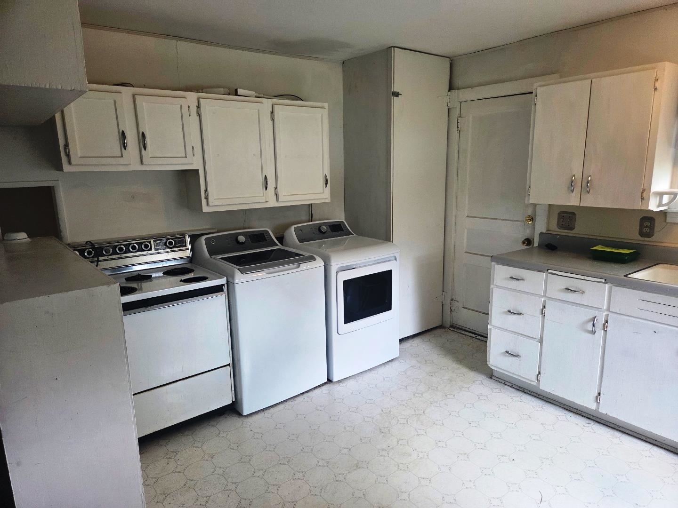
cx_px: 339
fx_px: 450
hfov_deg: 73.9
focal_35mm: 23
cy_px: 254
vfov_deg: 58.9
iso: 200
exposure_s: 1/120
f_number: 1.8
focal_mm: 5.4
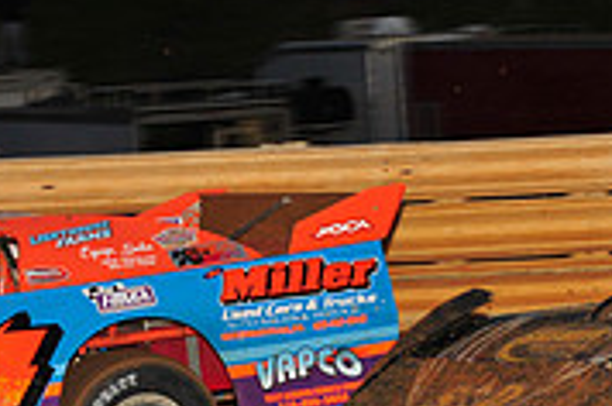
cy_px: 306
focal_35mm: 326
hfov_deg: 6.3
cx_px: 835
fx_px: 5532
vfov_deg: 4.2
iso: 800
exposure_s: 1/320
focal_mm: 100
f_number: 6.3
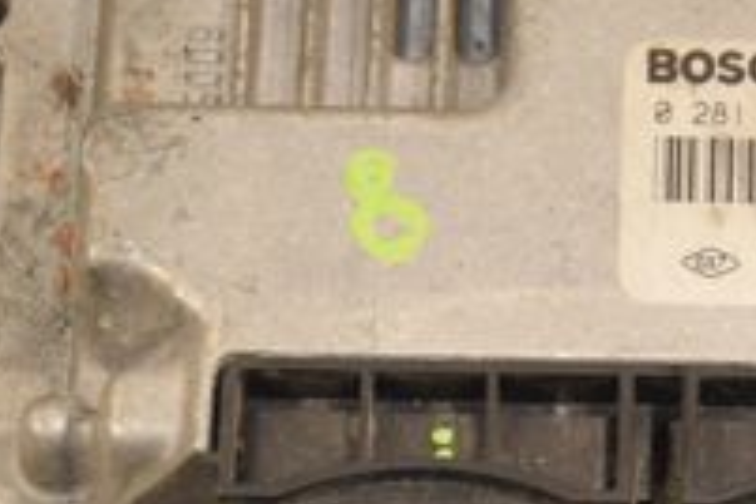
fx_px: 6216
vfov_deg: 4.6
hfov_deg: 6.9
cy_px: 105
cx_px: 820
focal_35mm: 296
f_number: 6.3
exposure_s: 1/200
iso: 800
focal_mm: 62
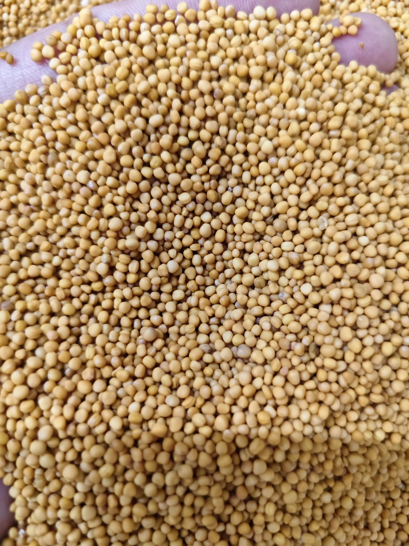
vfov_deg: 73.9
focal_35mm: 23
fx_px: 362
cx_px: 204
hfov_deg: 58.9
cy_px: 273
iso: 2646
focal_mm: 5.56
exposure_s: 1/510
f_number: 1.88
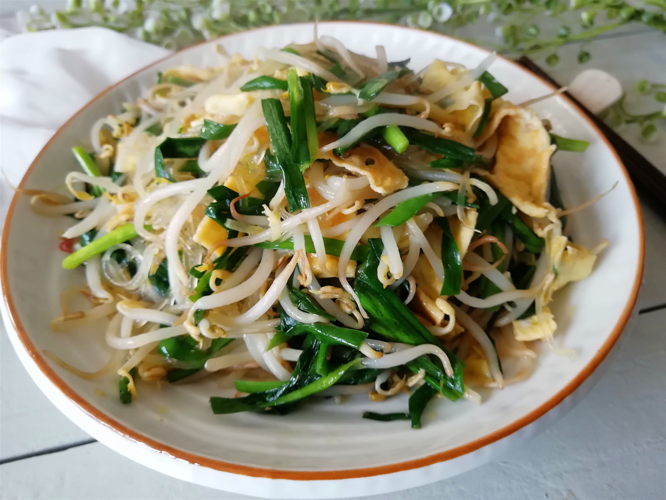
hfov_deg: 65.3
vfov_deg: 51.4
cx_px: 333
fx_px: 519
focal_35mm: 27
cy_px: 250
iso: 125
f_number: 1.8
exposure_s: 1/33.3
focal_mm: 3.83
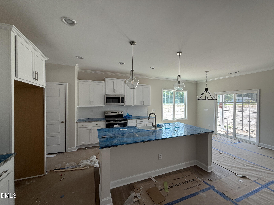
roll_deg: -0.7
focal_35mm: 14
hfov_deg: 102.1
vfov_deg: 85.7
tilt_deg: +0.8
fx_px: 111
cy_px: 102
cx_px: 137
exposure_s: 1/122
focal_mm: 2.22
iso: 50
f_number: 2.2
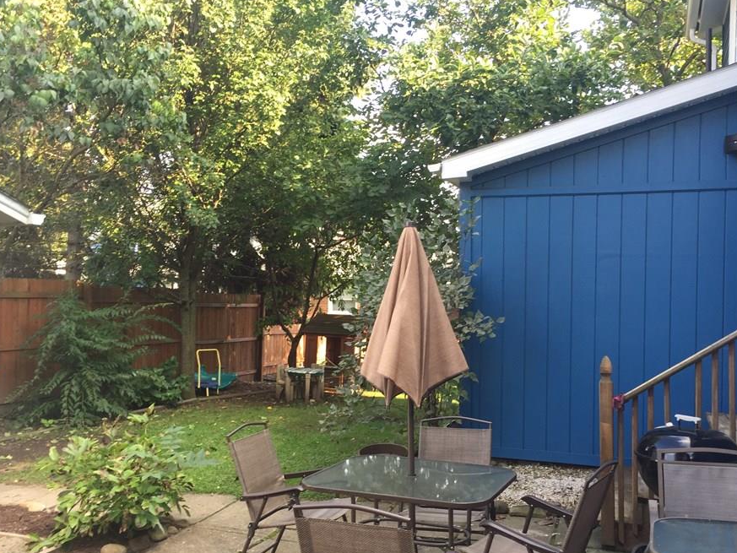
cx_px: 398
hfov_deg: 53.9
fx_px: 724
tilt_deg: -0.9
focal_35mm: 34
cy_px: 308
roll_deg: -2.0
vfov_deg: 41.7
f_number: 2.2
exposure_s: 1/120
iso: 40
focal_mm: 4.15
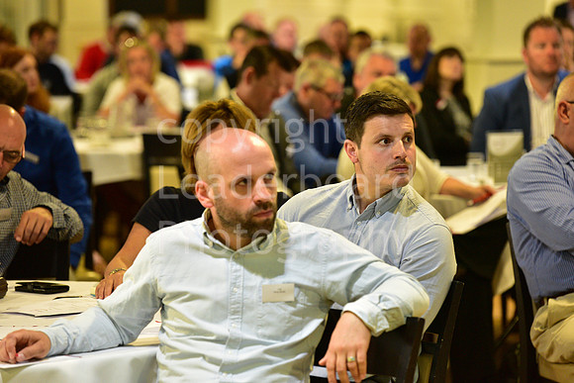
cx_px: 287
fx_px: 2711
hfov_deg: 12.1
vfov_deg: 8.1
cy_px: 192
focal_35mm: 170
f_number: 4
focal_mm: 170
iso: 2500
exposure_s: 1/100
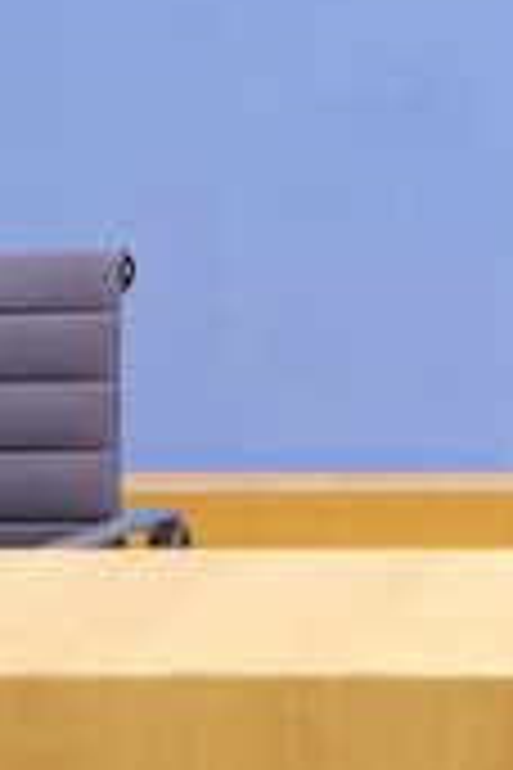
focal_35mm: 95
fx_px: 2030
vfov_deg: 21.4
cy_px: 248
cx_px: 1006
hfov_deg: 12.7
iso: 5000
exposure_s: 1/400
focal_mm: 36
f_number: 5.6
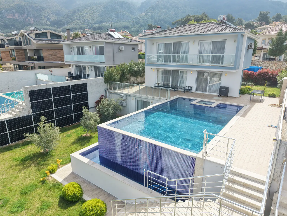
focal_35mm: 24
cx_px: 144
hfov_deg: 71.6
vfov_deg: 56.8
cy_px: 108
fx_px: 199
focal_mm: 8.67
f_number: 1.8
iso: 310
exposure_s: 1/4000
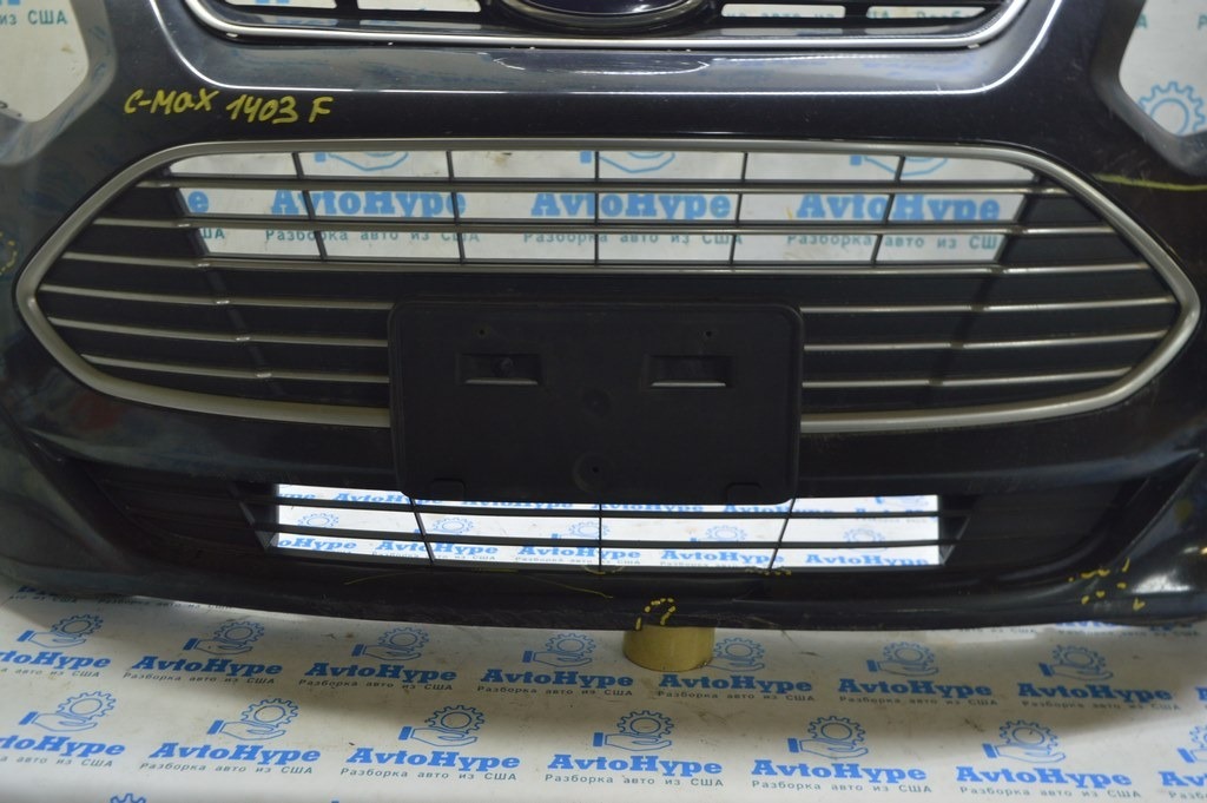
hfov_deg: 55.1
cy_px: 402
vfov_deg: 38.3
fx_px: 1156
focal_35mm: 34
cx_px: 604
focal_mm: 23
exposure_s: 1/20
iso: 400
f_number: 5.6
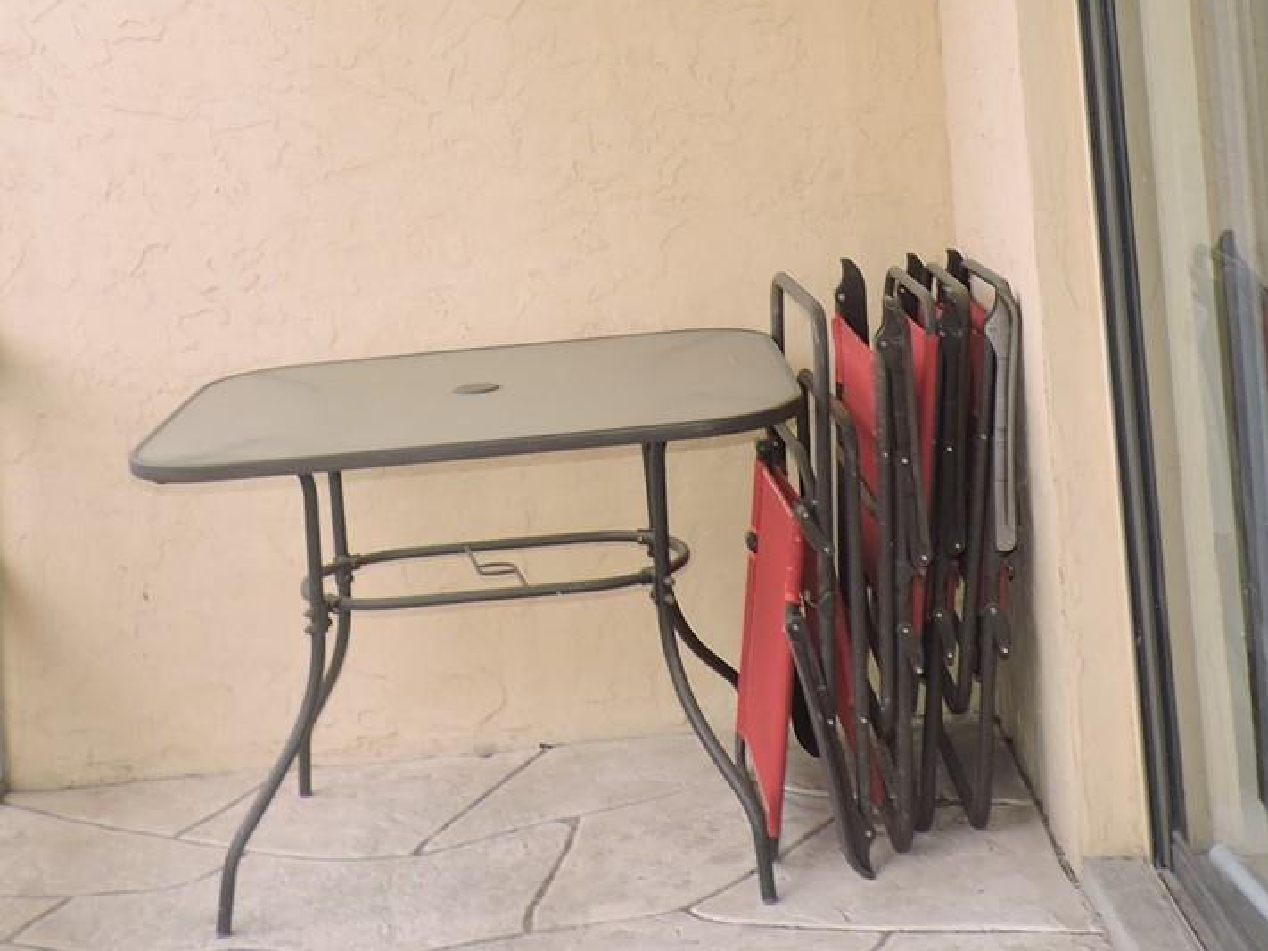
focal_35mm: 54
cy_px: -32
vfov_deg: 25.5
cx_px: 599
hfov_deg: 35.5
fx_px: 1978
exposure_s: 1/160
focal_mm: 4.3
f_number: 3
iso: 100
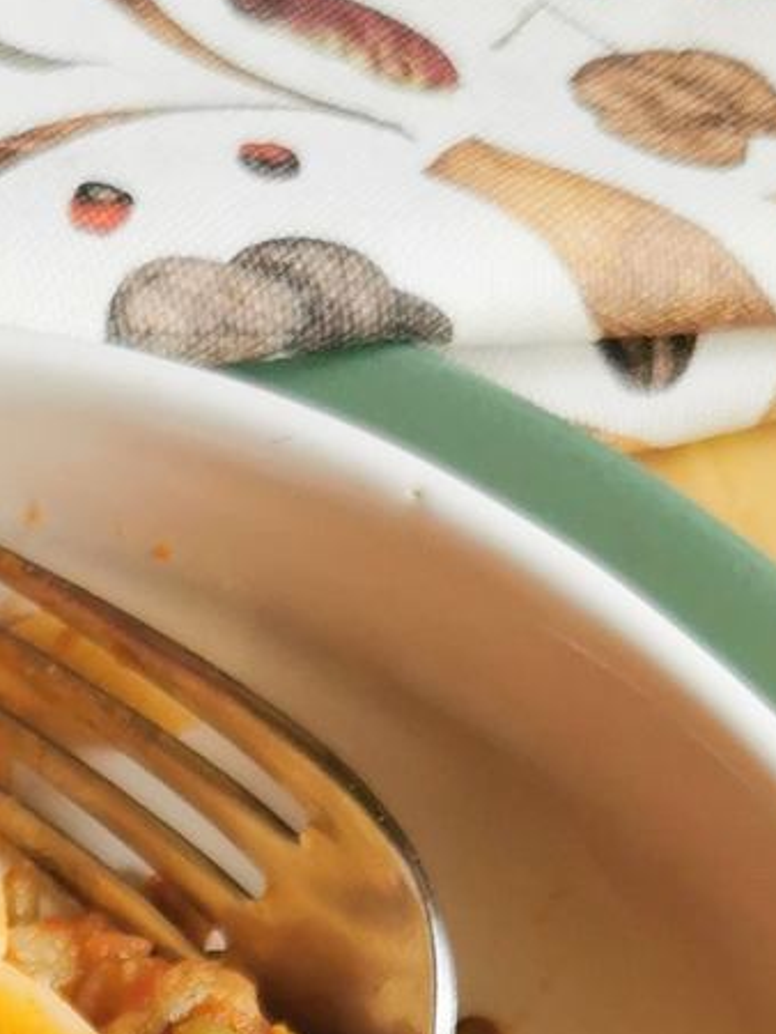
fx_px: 2867
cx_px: -168
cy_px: 1565
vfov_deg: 18.1
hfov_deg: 14.9
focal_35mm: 96
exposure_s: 1/120
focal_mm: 5.56
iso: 50
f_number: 1.6
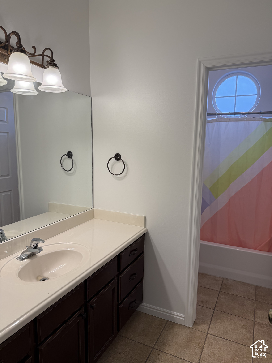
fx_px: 251
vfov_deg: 71.6
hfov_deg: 56.8
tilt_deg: -9.1
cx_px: 136
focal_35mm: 24
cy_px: 182
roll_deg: -1.5
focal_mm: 6.76
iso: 80
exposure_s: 1/138
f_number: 1.78
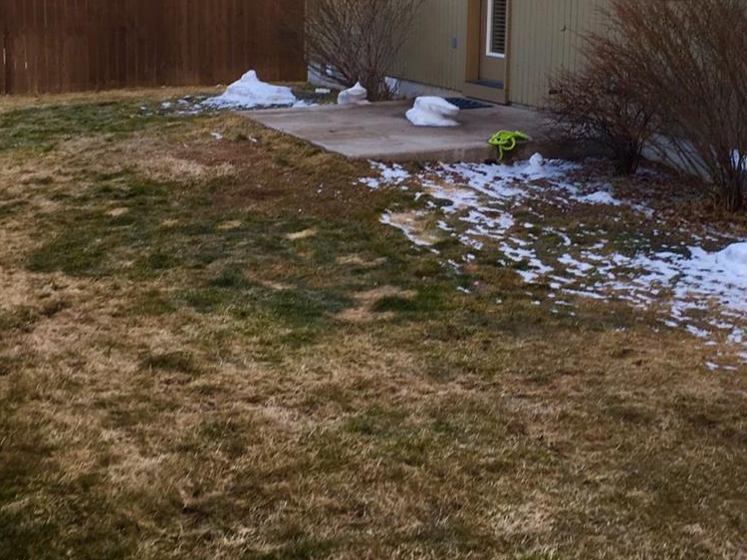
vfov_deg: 24.9
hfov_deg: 33.0
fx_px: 1251
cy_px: 144
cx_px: 486
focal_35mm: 58
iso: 25
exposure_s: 1/60
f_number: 2.2
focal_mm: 4.15
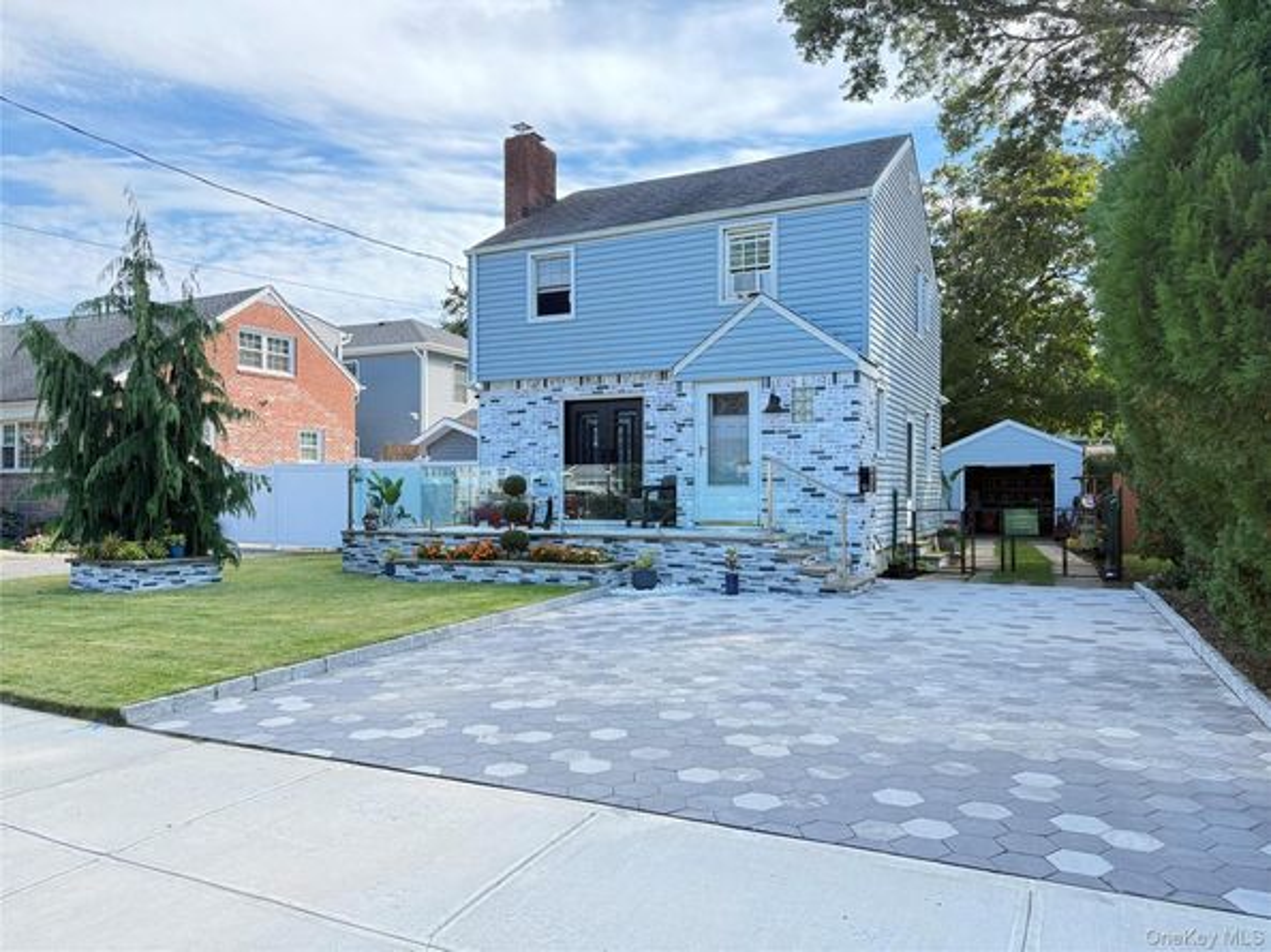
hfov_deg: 71.6
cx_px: 636
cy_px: 476
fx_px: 881
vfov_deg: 56.8
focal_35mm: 24
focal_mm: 6.76
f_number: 1.78
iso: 100
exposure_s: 1/622
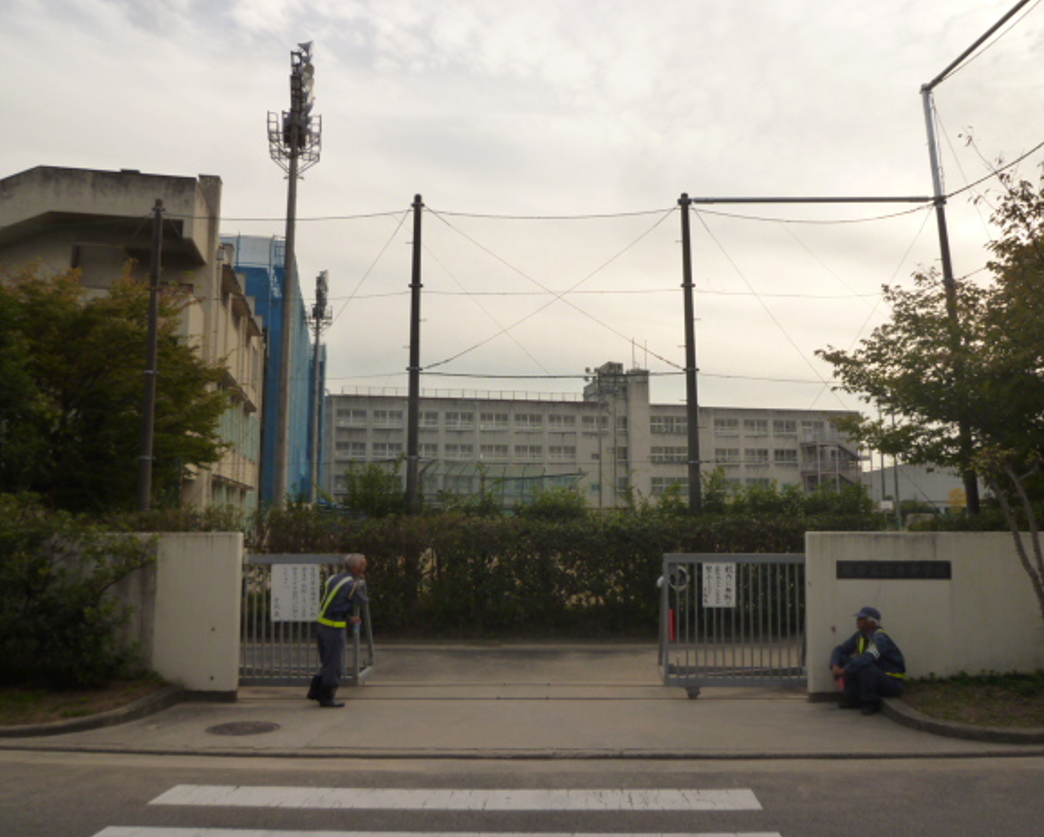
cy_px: 410
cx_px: 560
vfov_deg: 53.2
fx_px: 835
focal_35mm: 27
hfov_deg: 64.0
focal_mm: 4.5
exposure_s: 1/320
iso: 125
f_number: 4
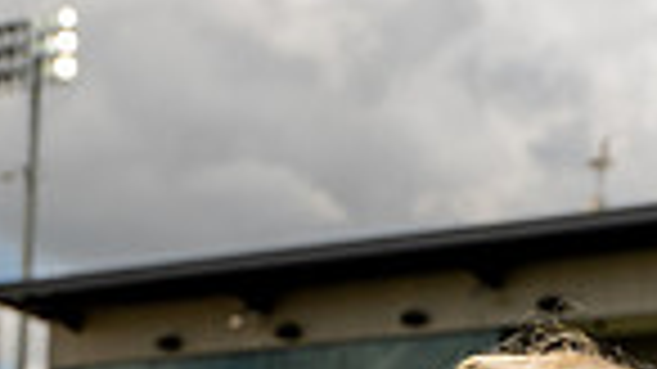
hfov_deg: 14.1
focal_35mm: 152
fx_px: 2647
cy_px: 968
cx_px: 410
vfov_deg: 7.3
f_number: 8
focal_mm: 47
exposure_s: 1/250
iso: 64
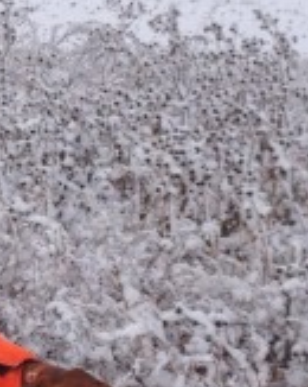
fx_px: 2454
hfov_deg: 6.9
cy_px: 142
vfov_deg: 9.0
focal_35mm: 215
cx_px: -372
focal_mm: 4.28
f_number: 2.4
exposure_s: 1/3460
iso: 50
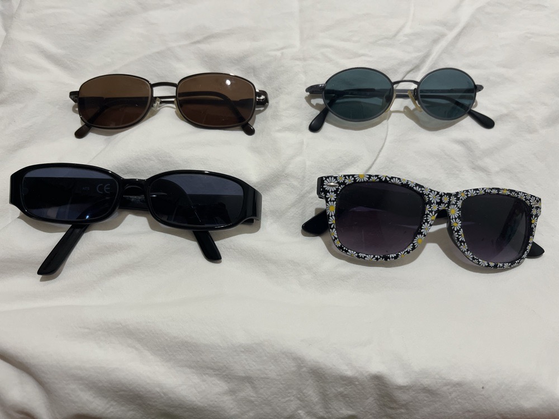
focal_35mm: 26
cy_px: 210
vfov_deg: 53.1
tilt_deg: -54.6
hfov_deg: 67.3
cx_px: 280
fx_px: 420
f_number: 1.6
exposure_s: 1/50
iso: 250
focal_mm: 5.1
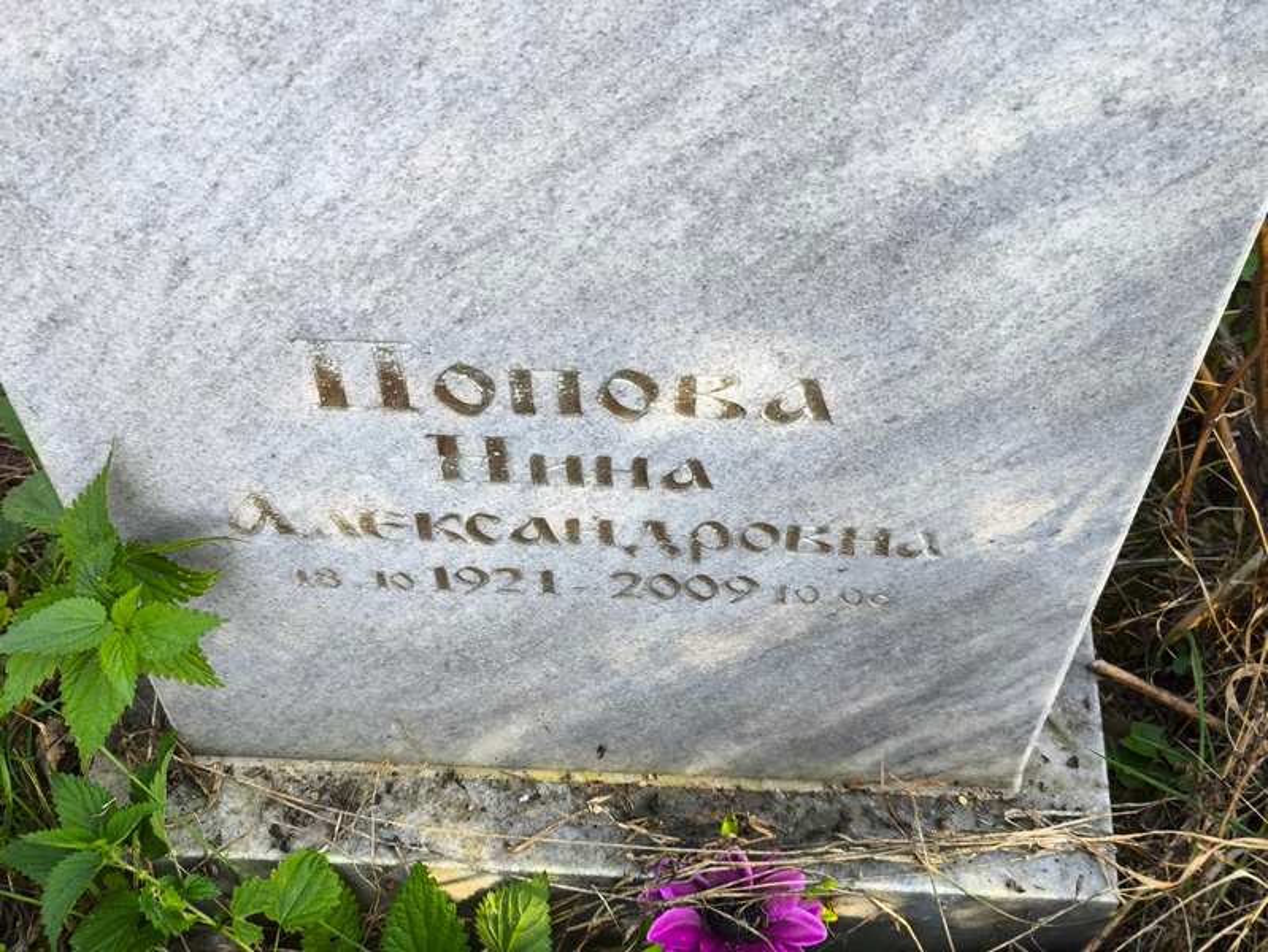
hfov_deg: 38.2
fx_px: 1832
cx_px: 634
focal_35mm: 50
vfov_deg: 29.1
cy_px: 476
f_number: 1.7
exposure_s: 1/100
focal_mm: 4.71
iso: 64
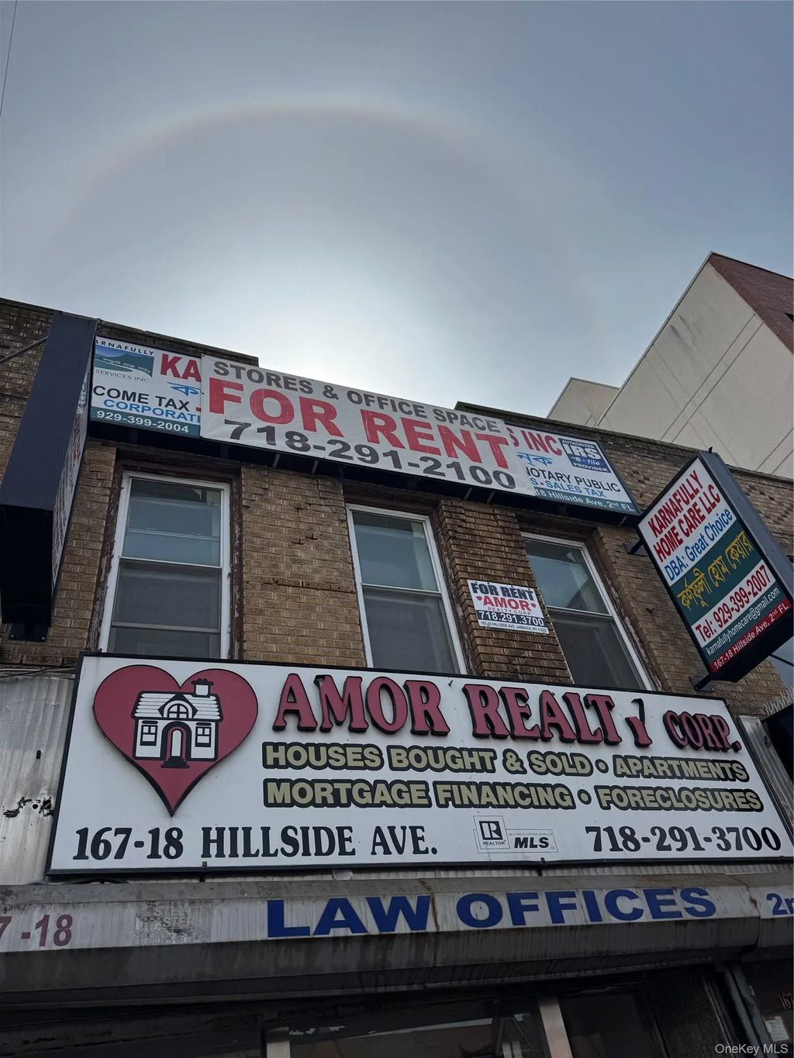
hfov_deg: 56.8
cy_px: 529
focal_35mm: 24
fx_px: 734
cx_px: 397
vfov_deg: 71.6
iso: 64
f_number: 1.78
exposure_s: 1/12346
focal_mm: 6.76
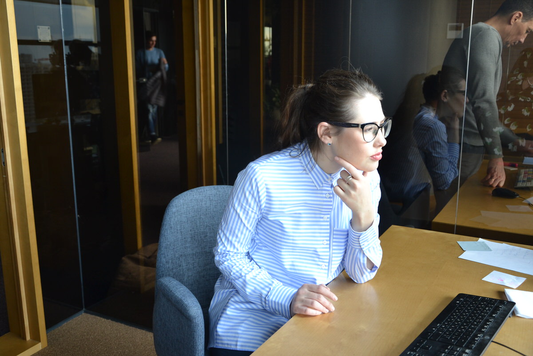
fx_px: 533
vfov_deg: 36.9
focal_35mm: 36
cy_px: 178
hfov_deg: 53.1
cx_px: 266
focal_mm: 24
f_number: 3.8
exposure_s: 1/20
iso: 400
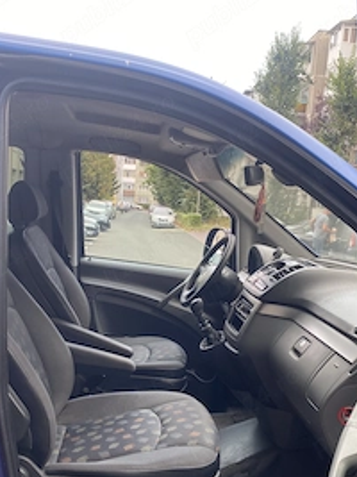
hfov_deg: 36.8
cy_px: 304
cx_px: 180
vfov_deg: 47.4
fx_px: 537
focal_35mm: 39
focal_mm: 4.25
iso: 64
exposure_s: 1/122
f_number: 1.8
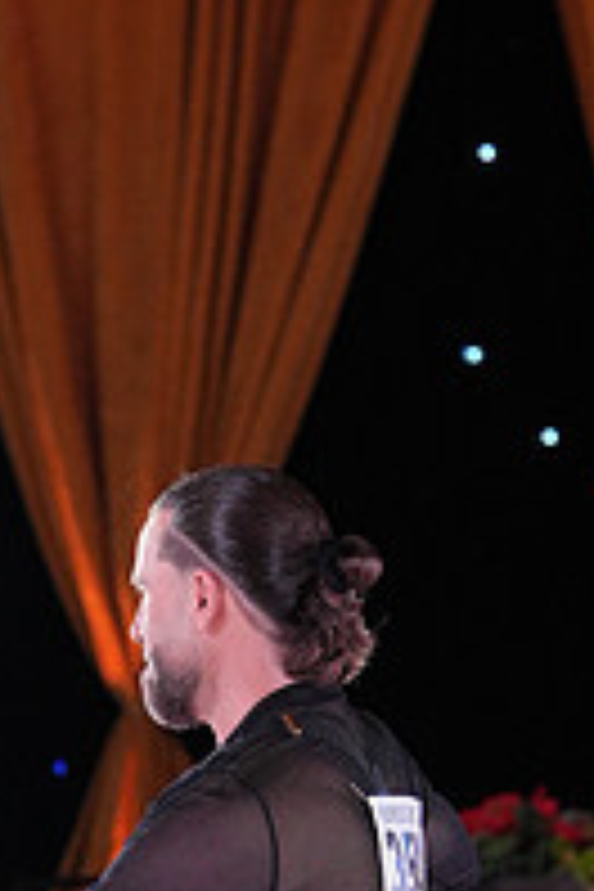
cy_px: 1156
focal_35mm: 293
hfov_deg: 4.7
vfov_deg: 7.0
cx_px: -169
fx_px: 7251
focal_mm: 100
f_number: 4
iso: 1600
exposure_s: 1/400
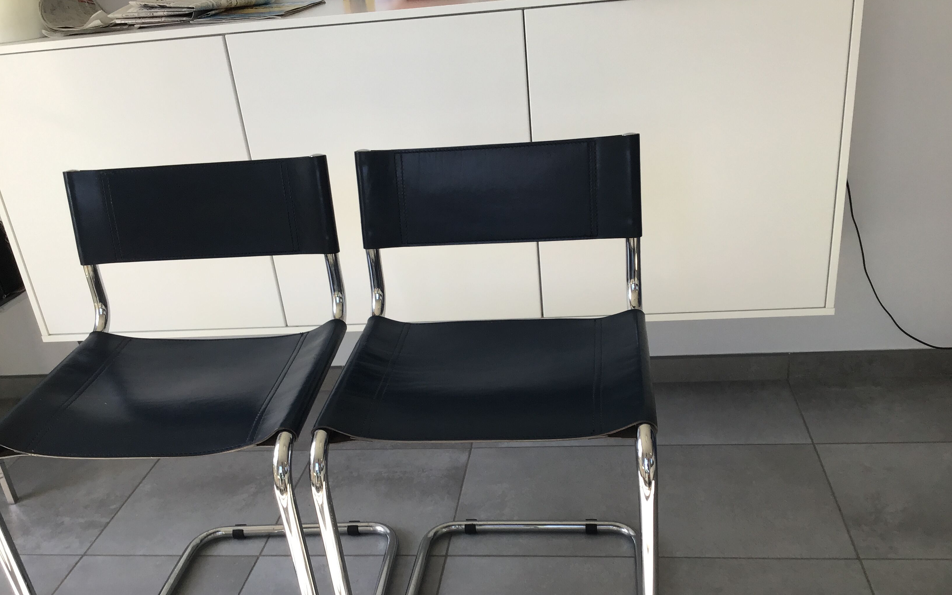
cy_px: 346
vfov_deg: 38.2
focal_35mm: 33
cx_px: 477
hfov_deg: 58.1
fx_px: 856
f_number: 2.4
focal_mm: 3.3
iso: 40
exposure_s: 1/100
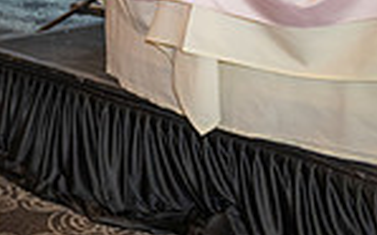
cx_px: -286
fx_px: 976
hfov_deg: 17.9
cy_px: -85
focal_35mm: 95
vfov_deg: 13.2
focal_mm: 24
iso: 1000
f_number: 2.8
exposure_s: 1/200
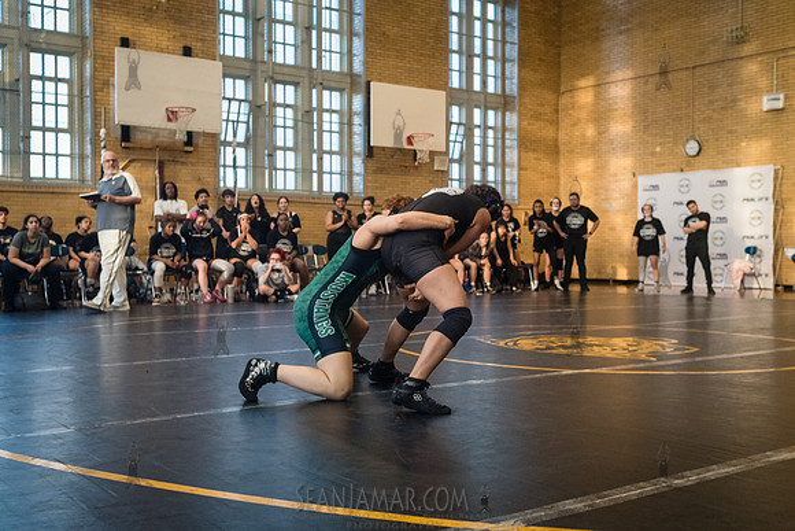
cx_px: 398
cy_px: 266
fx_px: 877
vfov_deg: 33.7
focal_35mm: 40
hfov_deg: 48.8
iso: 4000
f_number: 4
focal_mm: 35
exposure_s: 1/320
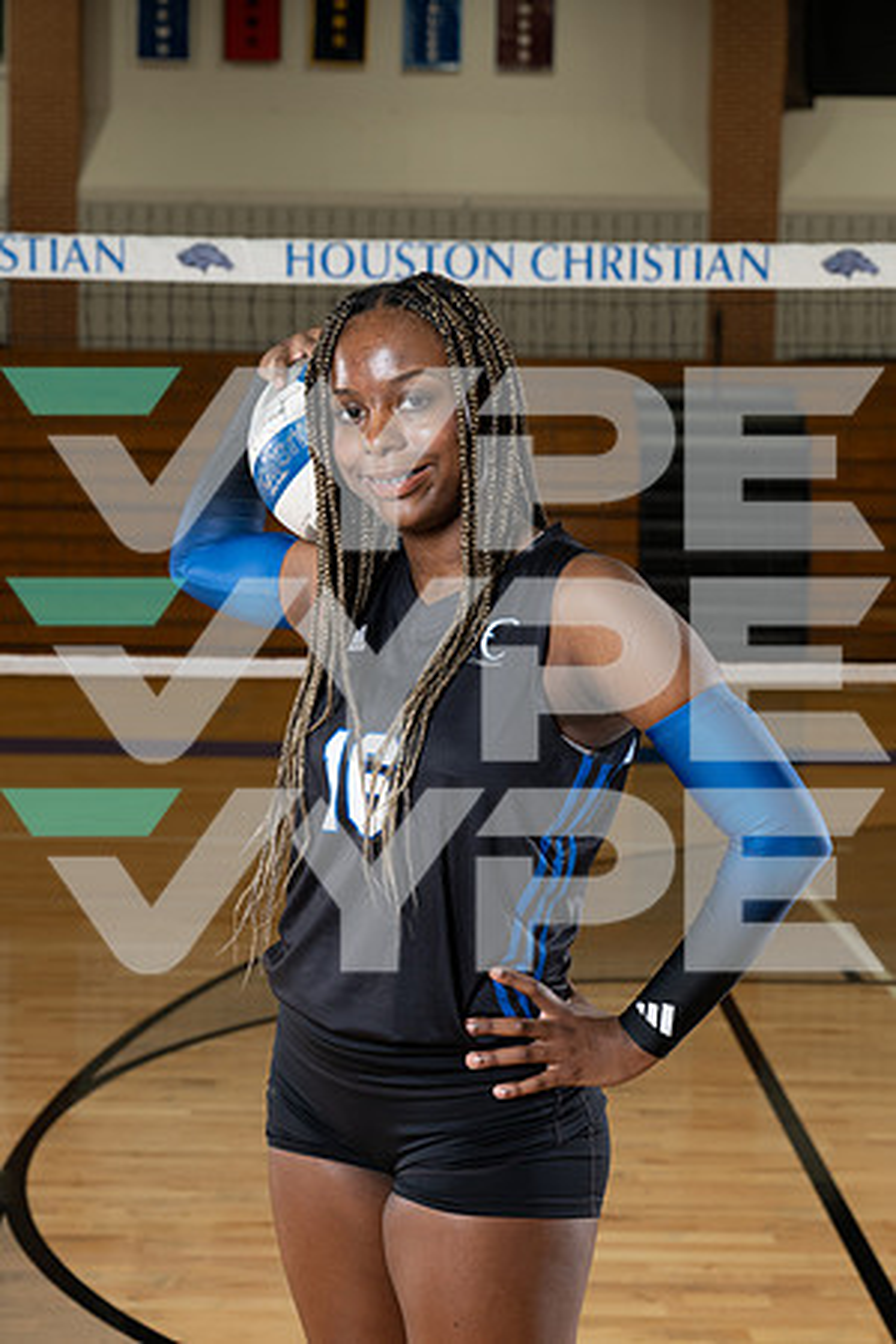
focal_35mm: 55
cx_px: 448
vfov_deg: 36.2
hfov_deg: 24.6
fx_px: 2053
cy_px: 672
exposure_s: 1/250
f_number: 5.6
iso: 500
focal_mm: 55
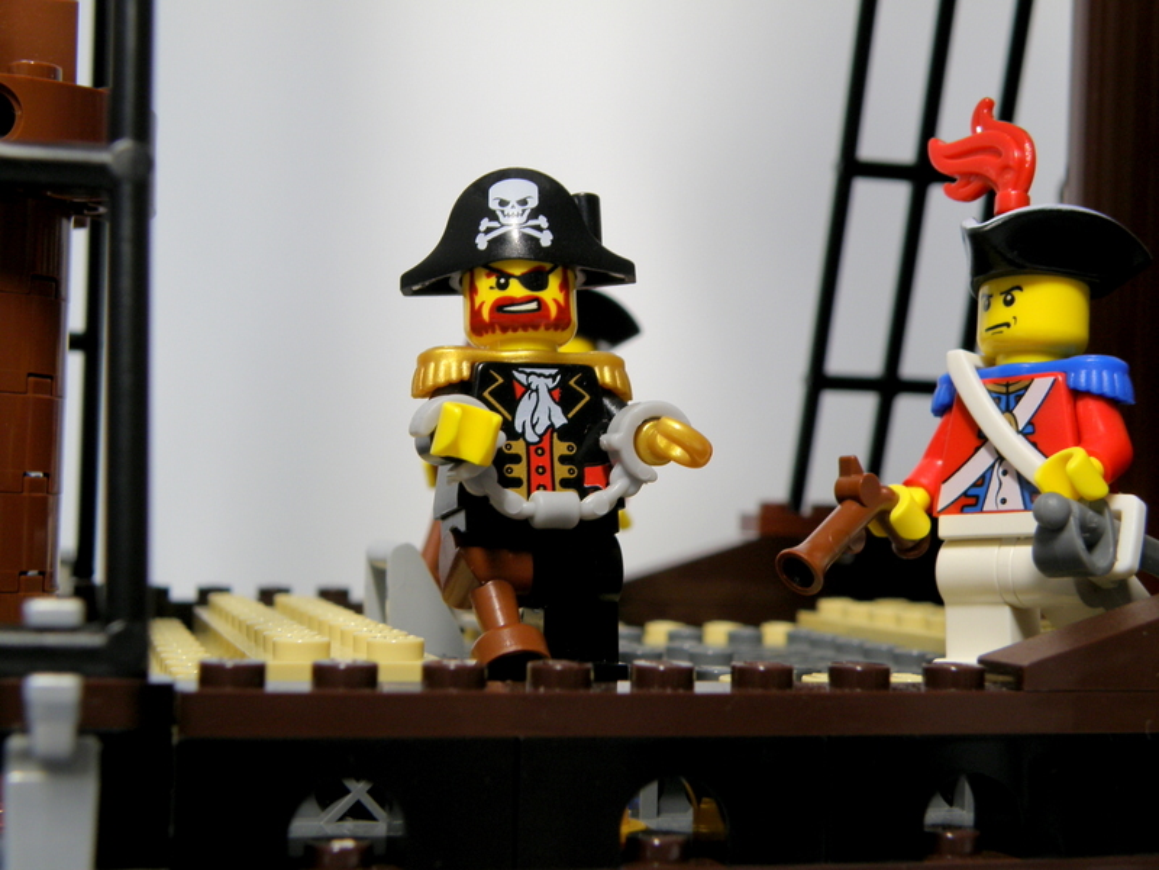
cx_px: 580
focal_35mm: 55
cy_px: 435
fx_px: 1841
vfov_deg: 26.6
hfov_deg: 34.9
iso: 64
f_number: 4
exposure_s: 1/15
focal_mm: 9.77
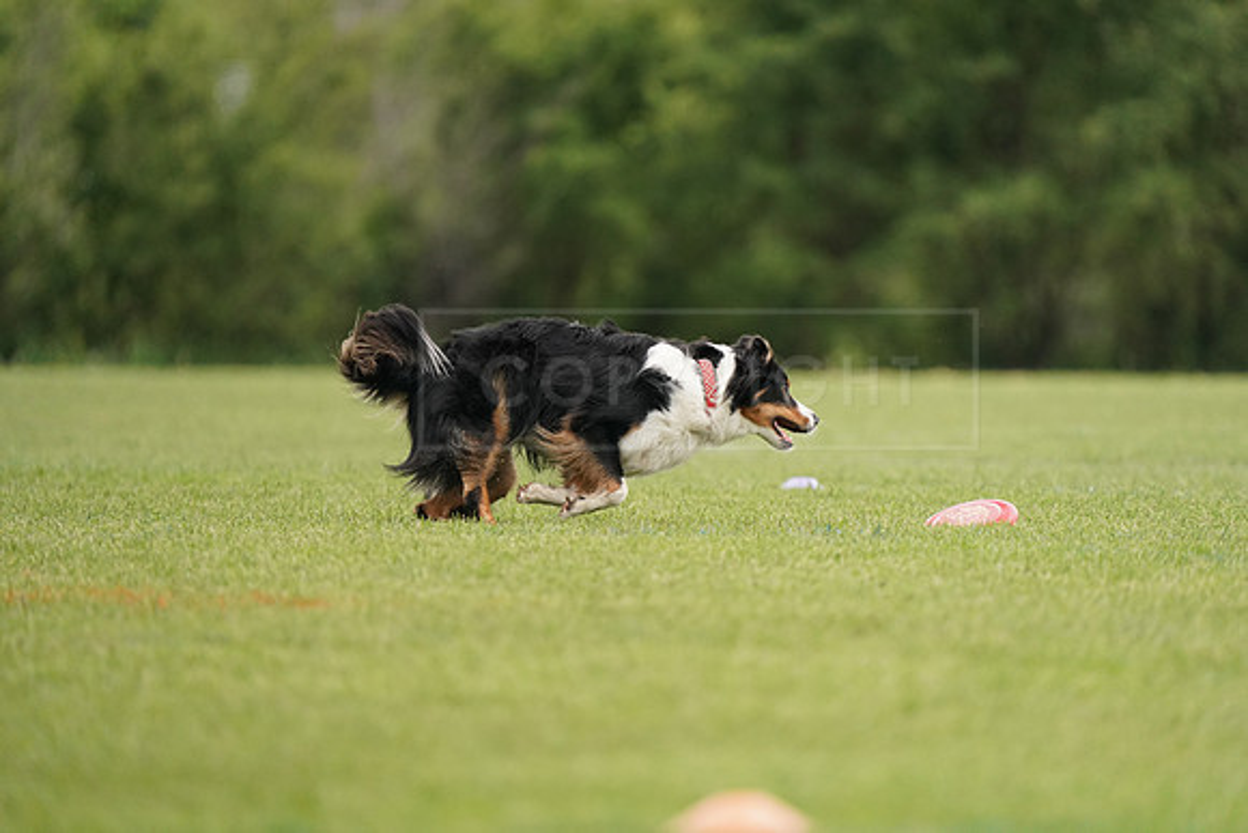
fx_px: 20804
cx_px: 624
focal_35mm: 600
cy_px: 416
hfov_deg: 3.4
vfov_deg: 2.3
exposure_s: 1/4000
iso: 3200
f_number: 6.3
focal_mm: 600
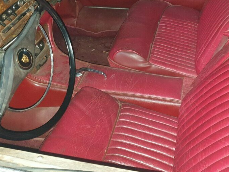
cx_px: 131
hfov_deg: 41.1
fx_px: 304
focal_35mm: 46
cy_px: 45
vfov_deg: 31.0
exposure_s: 1/10
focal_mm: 4.3
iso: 125
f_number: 1.5
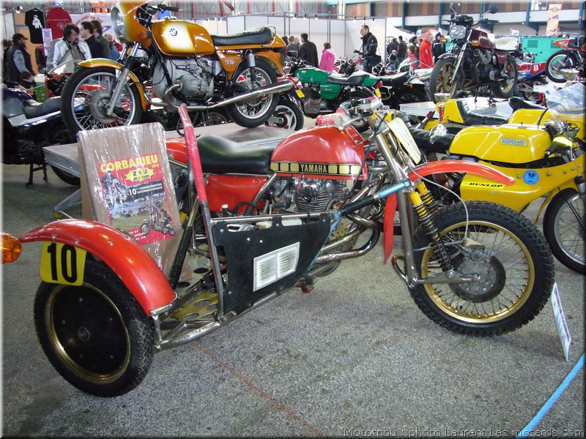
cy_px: 220
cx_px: 293
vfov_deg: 44.2
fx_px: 542
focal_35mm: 32
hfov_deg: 56.8
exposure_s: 1/30
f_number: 2.9
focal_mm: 5.2
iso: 200
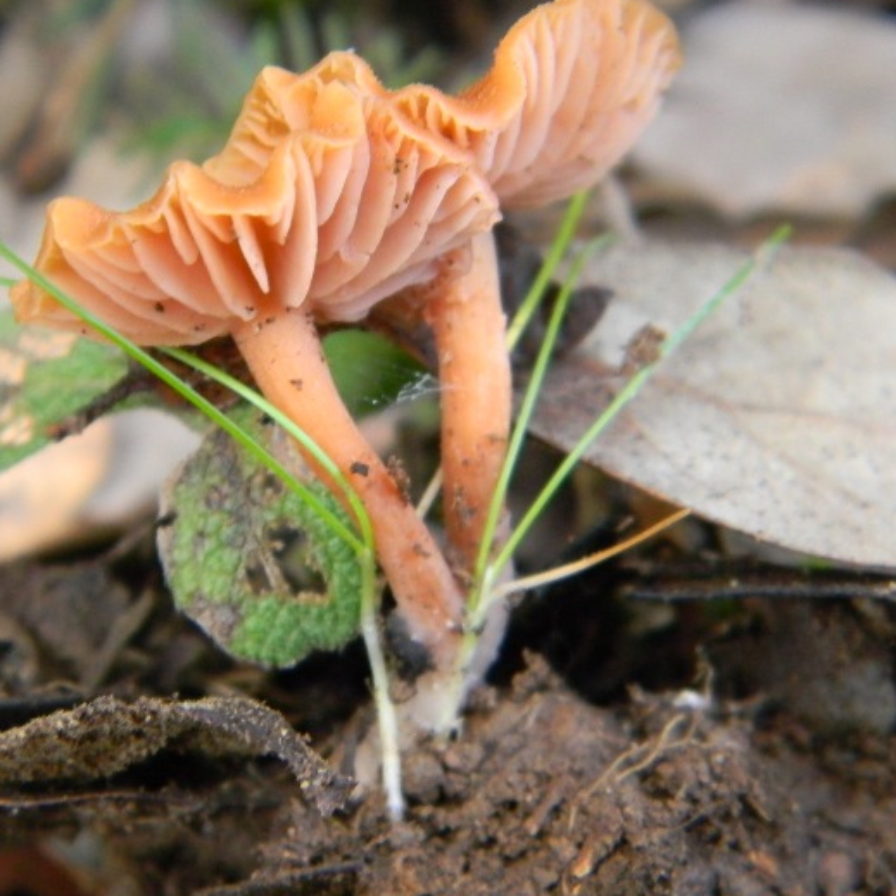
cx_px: 373
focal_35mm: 113
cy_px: 437
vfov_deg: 15.4
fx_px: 3309
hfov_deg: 15.4
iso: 370
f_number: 4.5
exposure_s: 1/30
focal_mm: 15.1
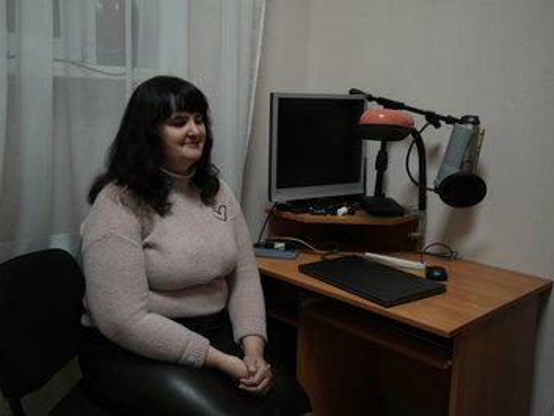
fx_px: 576
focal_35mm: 36
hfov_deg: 51.3
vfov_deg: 39.7
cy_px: 208
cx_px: 256
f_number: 2.8
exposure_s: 1/50
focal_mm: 33
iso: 250
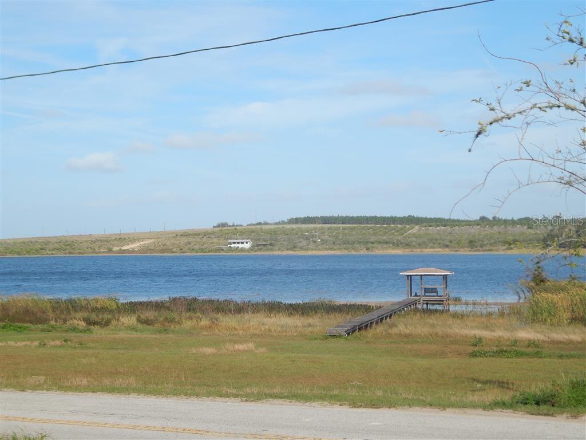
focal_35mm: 69
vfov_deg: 21.3
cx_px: 293
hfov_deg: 28.2
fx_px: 1168
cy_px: 220
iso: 125
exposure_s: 1/800
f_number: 4.1
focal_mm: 12.3
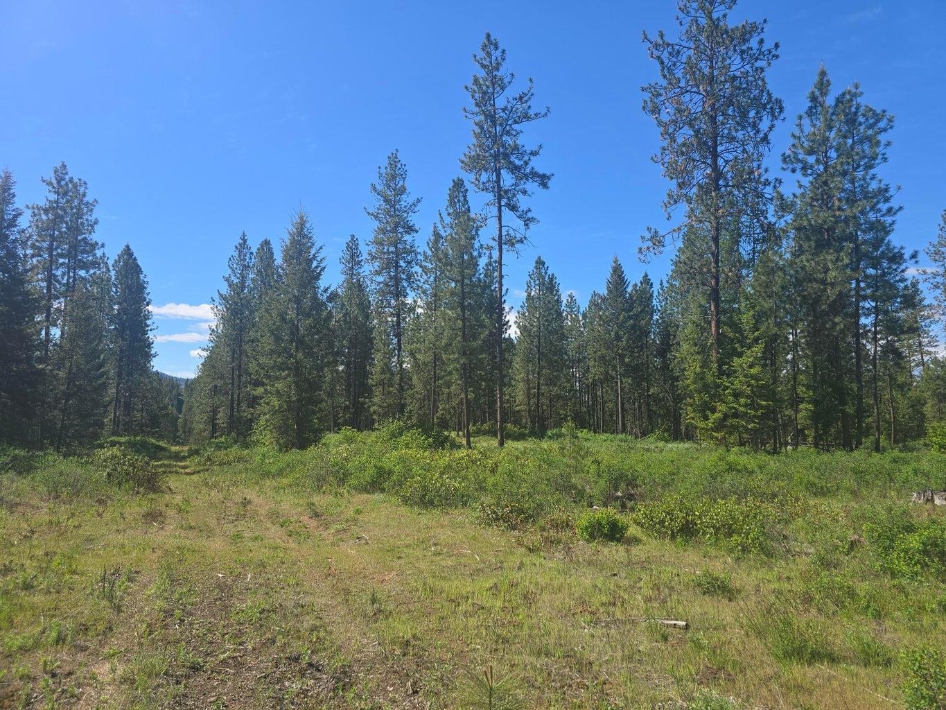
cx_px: 473
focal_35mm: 23
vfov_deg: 58.9
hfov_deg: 73.9
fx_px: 629
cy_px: 355
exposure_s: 1/655
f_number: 1.7
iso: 12
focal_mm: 6.3
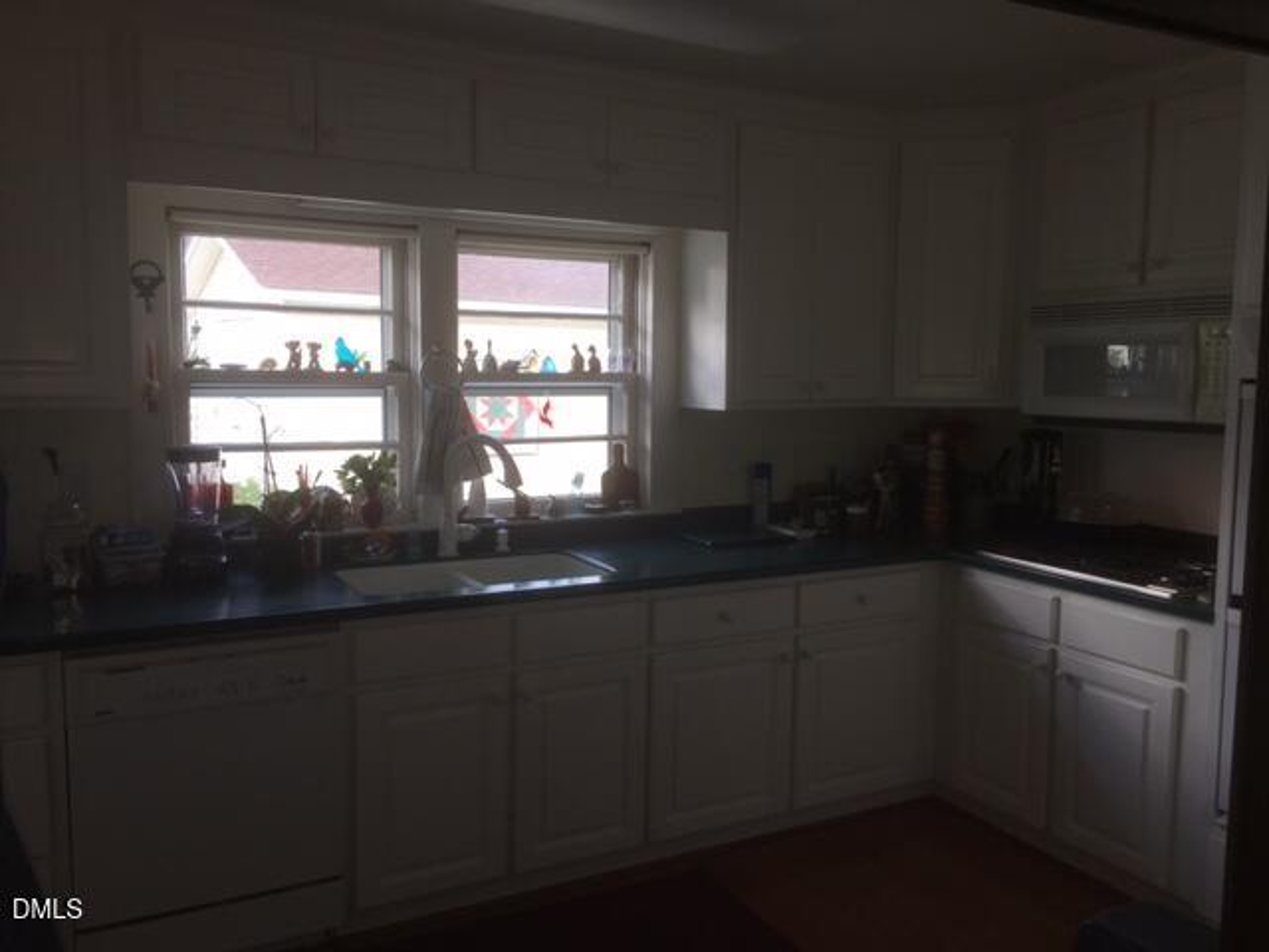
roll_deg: -1.0
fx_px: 1063
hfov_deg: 61.7
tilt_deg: -6.0
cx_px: 634
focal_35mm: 29
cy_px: 476
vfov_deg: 48.2
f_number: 2.2
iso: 25
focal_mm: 4.15
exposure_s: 1/62
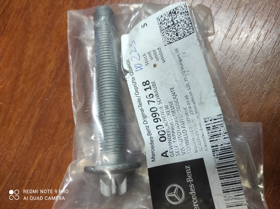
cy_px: 104
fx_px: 202
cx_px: 140
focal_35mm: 25
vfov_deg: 54.8
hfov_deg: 69.5
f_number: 1.89
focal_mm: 5.43
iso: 427
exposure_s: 1/50
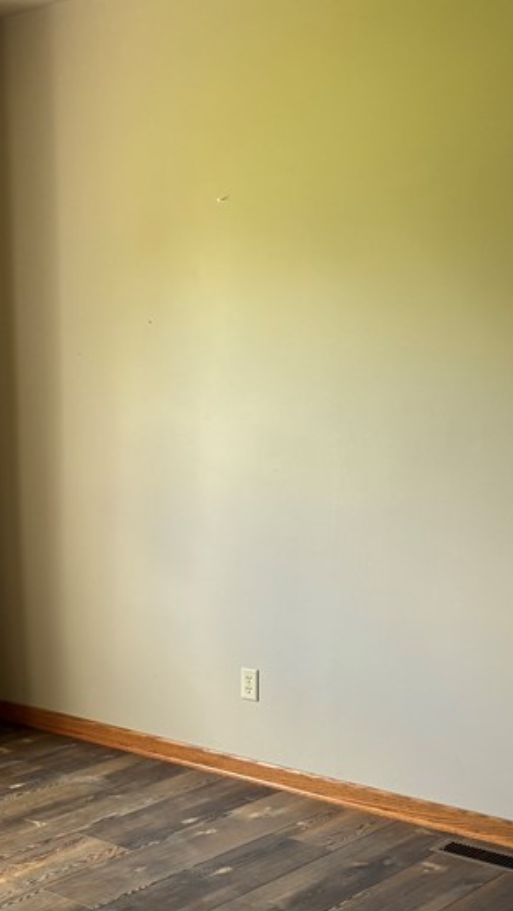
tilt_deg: -11.1
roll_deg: +1.7
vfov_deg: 37.4
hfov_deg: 21.2
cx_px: 9
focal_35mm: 55
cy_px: 614
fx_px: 1328
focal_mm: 5.96
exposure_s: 1/120
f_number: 1.6
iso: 80
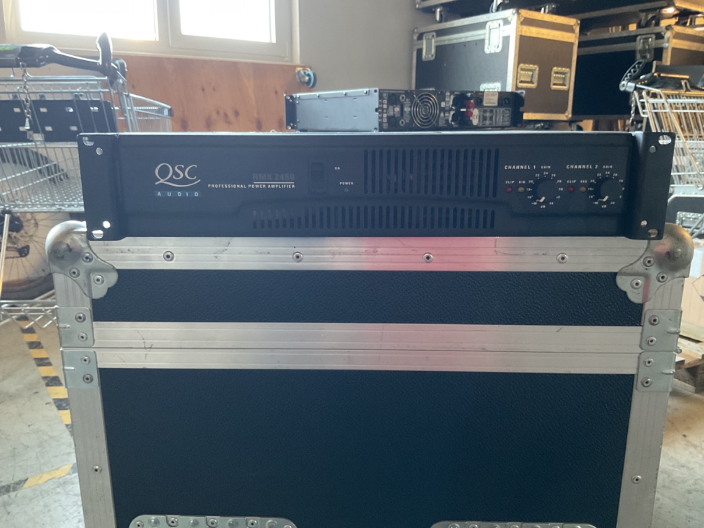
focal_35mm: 29
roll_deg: +0.3
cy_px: 264
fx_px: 590
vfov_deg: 48.2
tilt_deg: -14.5
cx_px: 352
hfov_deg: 61.7
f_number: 1.8
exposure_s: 1/40
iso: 320
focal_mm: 3
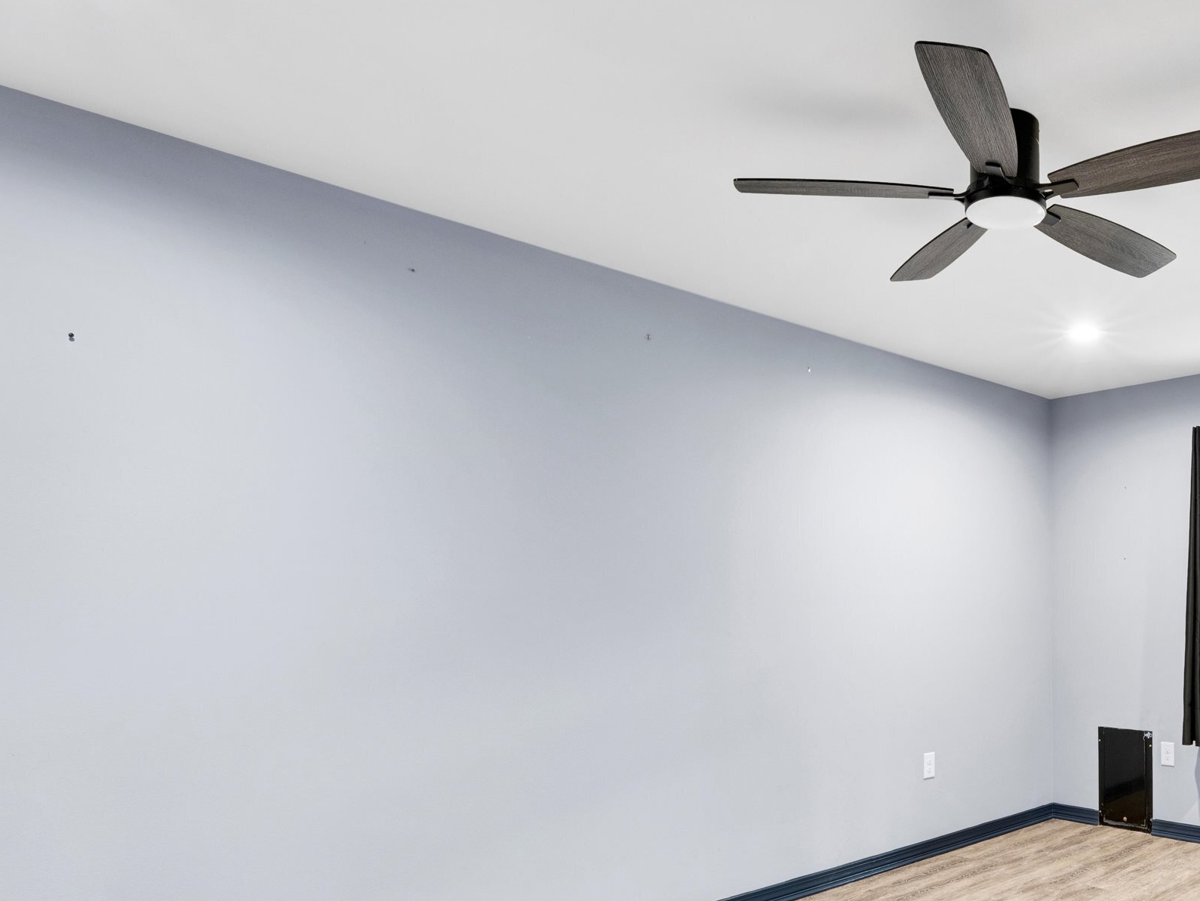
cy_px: 601
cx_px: 1007
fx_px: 901
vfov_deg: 52.1
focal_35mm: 26
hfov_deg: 60.3
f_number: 14
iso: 400
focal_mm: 14
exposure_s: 1
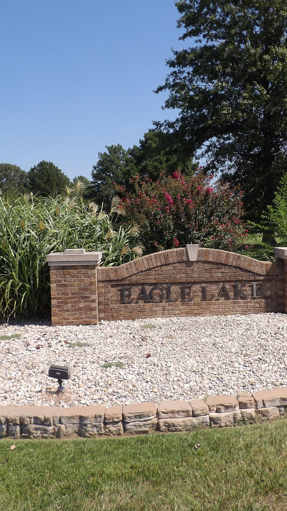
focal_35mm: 35
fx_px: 473
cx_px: 197
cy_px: 256
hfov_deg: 33.4
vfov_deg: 56.6
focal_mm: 4.3
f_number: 2.8
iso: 100
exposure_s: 1/1134
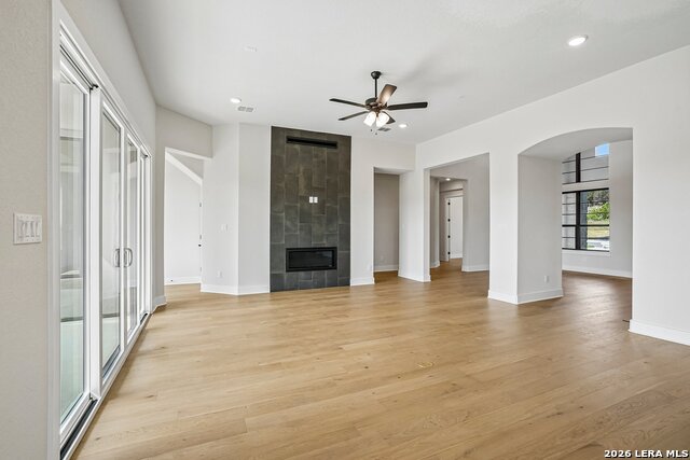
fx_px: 307
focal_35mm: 16
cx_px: 345
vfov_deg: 73.8
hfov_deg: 96.7
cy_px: 230
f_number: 9
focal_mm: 16
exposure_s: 1/80
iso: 400
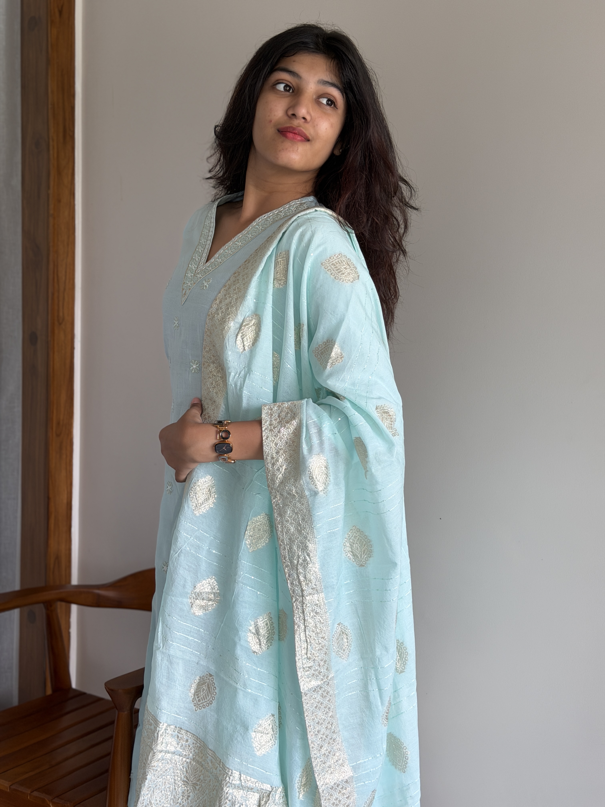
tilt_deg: -7.8
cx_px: 302
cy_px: 404
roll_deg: -3.3
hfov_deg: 30.3
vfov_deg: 39.7
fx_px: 1119
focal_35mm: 48
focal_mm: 6.76
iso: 50
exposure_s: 1/121
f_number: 1.78
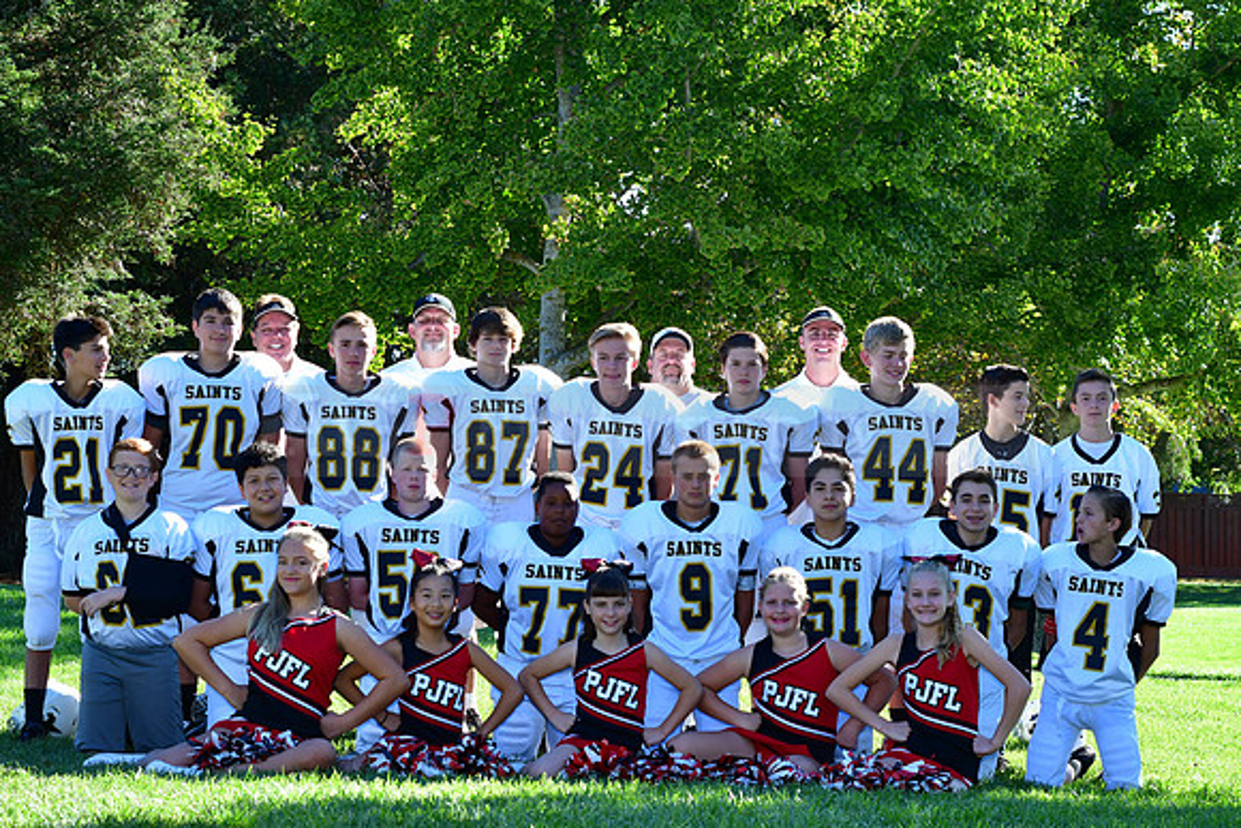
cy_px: 414
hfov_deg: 27.0
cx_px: 620
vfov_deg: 18.2
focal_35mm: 75
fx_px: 2586
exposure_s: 1/320
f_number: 7.1
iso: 400
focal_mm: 50
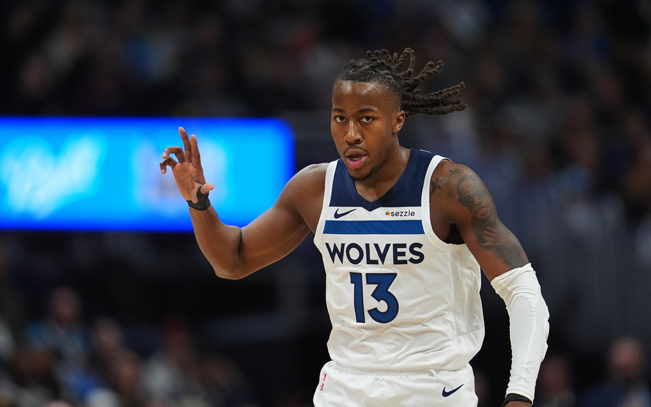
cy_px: 215
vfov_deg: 3.2
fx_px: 7258
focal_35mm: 409
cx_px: 326
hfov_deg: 5.1
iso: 5000
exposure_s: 1/2000
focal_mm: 400
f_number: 3.2
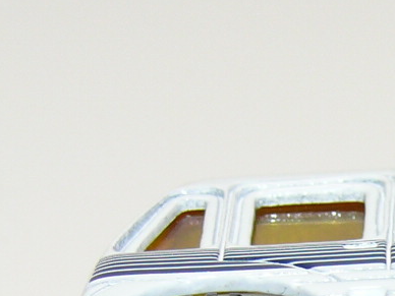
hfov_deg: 6.4
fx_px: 3480
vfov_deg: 4.9
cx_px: 664
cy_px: 388
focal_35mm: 305
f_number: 4
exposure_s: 1/30
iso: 100
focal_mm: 11.1
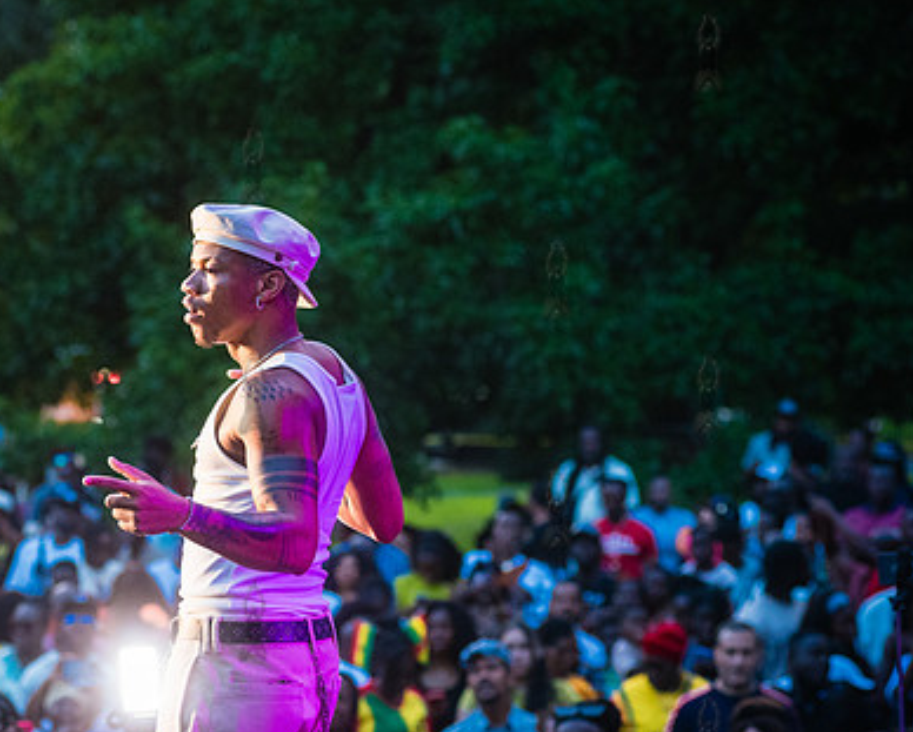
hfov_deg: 12.2
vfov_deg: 9.9
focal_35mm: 157
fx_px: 4246
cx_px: 252
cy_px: 392
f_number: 4
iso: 4000
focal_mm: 112
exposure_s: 1/400
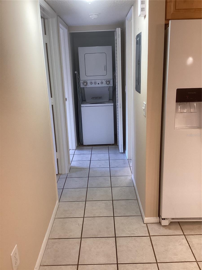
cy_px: 135
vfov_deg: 58.4
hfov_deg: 45.4
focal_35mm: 31
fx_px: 241
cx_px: 101
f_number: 2.4
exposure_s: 1/50
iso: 125
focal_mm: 3.3
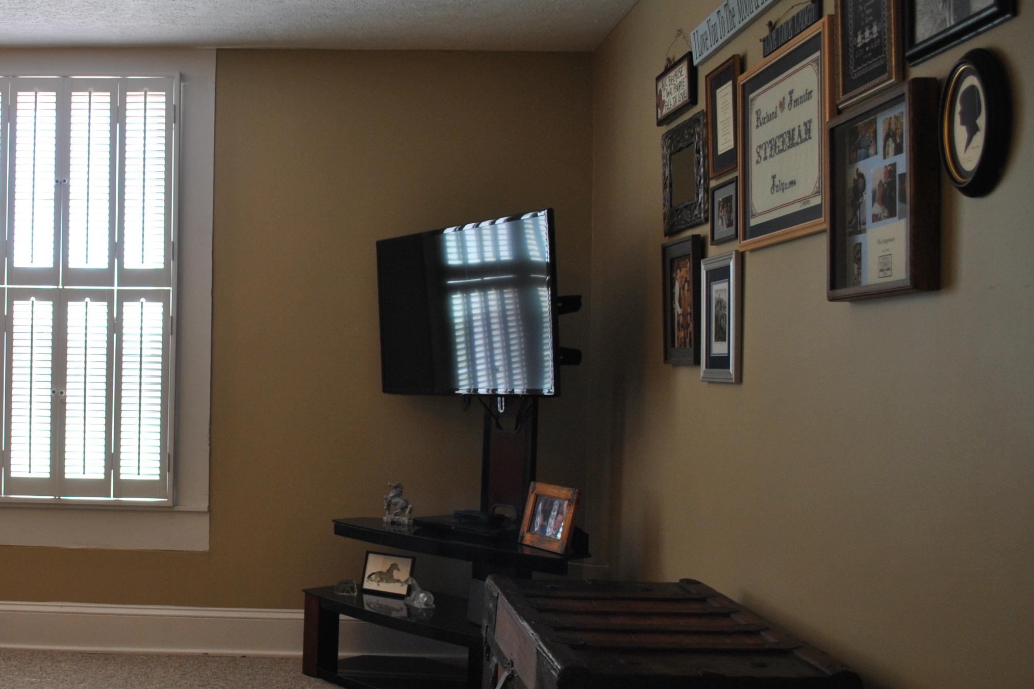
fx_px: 1149
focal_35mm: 40
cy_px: 379
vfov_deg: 33.4
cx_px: 272
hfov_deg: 46.9
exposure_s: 1/50
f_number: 3.5
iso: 200
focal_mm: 18
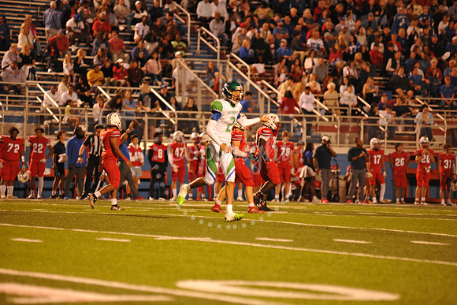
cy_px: 152
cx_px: 228
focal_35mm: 200
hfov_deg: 10.3
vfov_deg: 6.9
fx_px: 2539
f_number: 3.3
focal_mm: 200
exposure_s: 1/125
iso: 1600
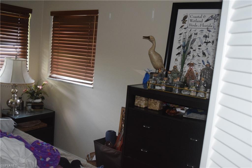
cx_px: 126
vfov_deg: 35.5
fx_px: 262
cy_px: 84
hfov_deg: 51.3
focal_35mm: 38
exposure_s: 1/60
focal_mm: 25
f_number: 4
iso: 3200
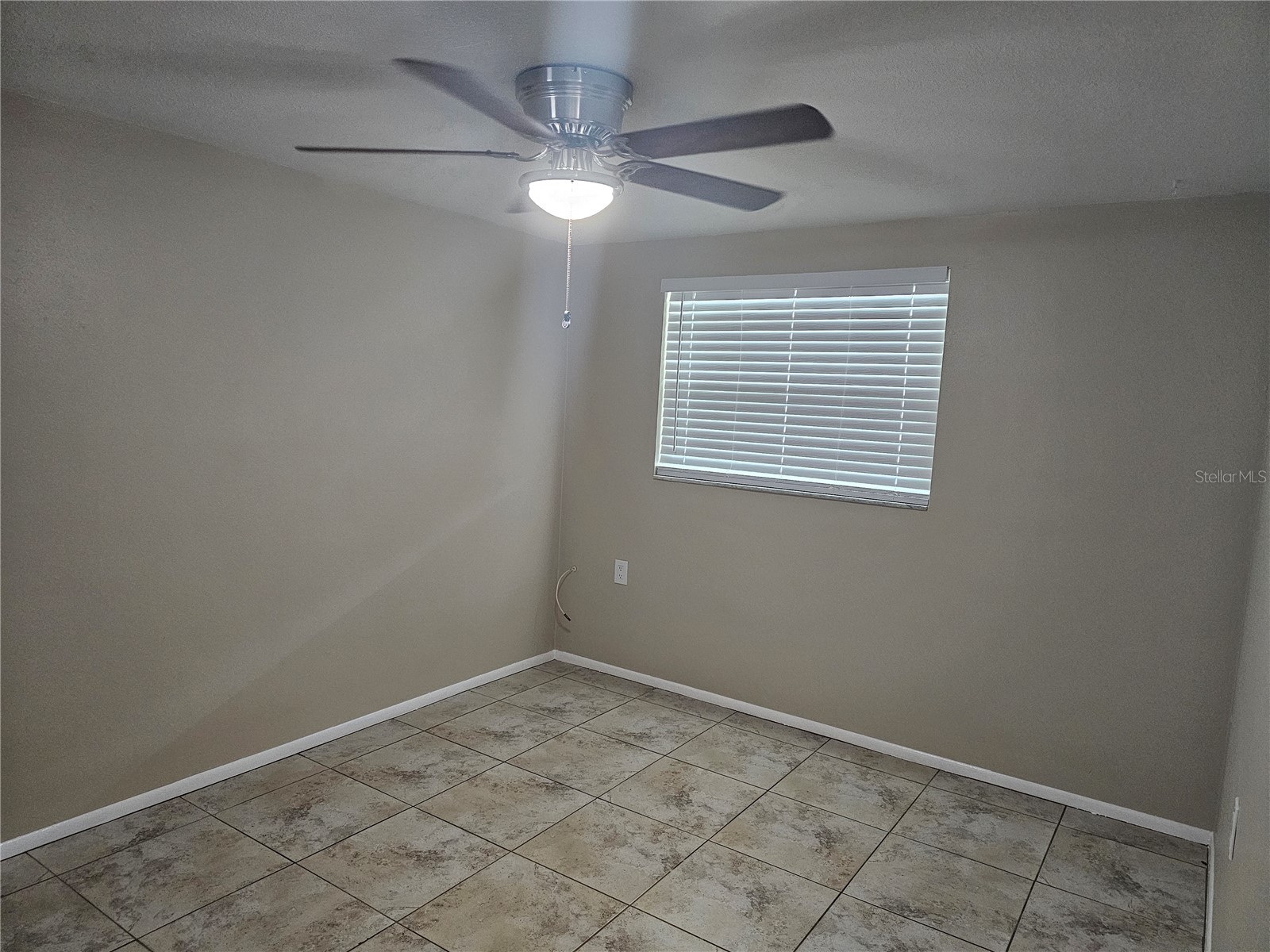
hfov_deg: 73.9
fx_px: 844
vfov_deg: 58.9
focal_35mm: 23
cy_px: 476
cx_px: 635
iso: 640
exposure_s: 1/120
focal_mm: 6.3
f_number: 1.7
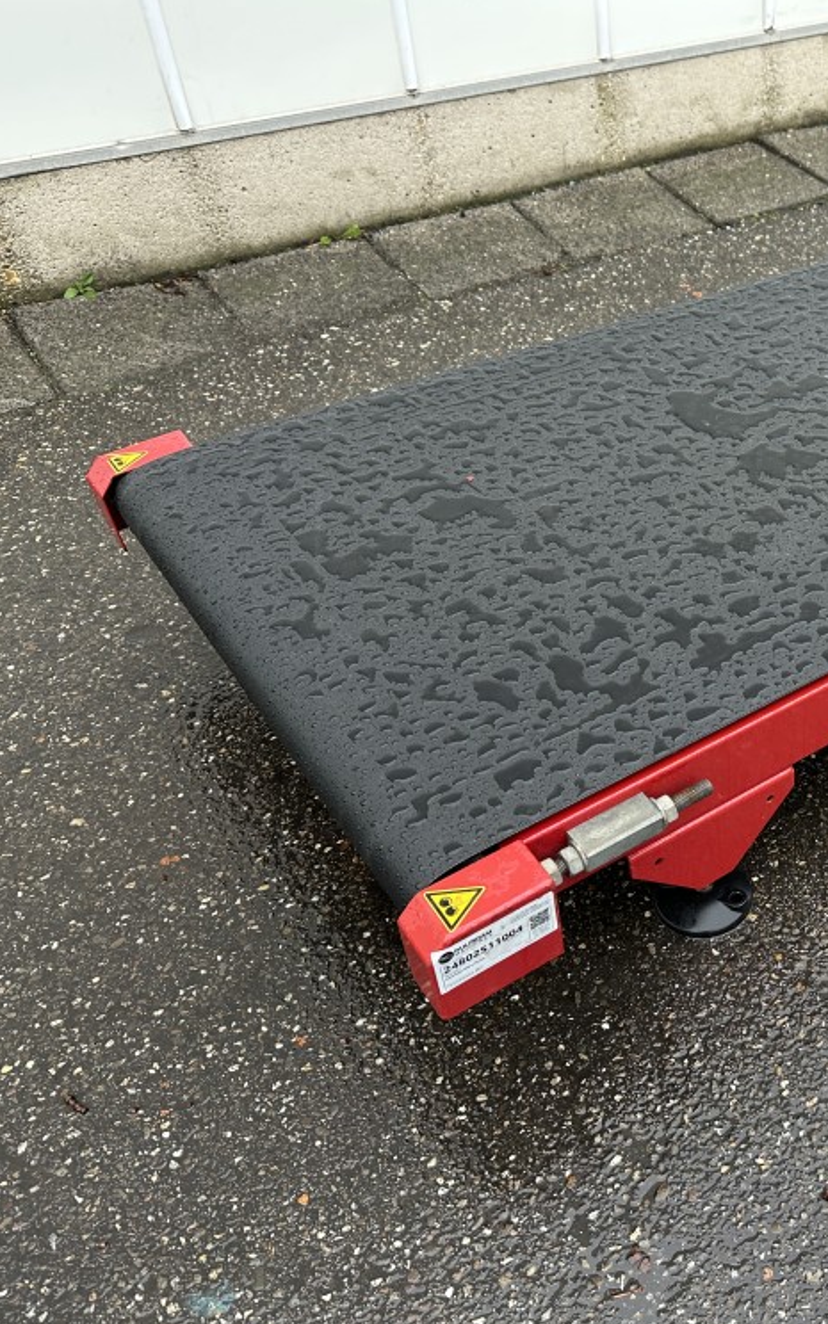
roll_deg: -5.7
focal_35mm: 35
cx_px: 844
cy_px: 662
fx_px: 1264
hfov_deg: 33.0
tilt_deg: -40.6
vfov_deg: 55.3
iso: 100
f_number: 1.78
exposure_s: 1/121
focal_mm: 6.86
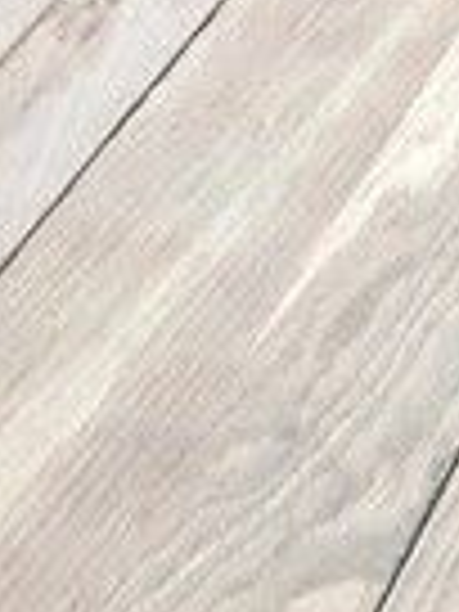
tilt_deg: -38.8
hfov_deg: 11.5
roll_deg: +3.5
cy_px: 166
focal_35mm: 128
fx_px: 2263
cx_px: 432
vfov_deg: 15.3
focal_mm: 4.15
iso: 40
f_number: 2.2
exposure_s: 1/33
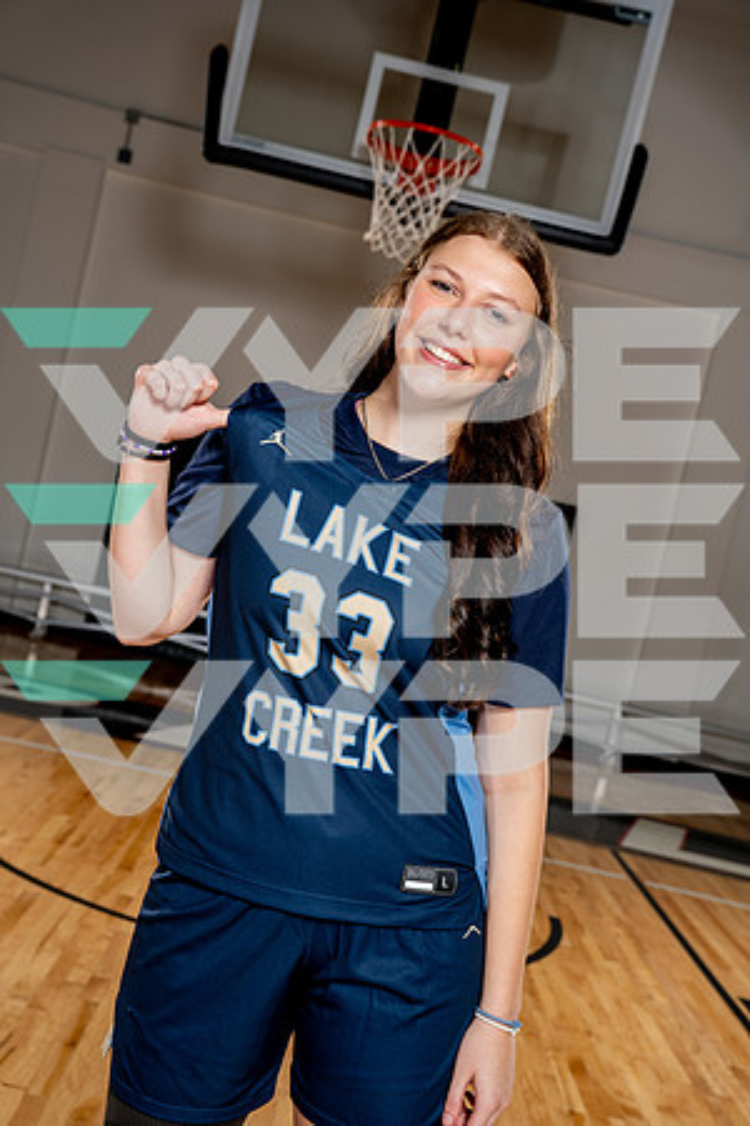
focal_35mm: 43
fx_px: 1344
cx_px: 375
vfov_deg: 45.4
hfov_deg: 31.2
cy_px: 563
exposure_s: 1/250
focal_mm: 43
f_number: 5.6
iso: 100
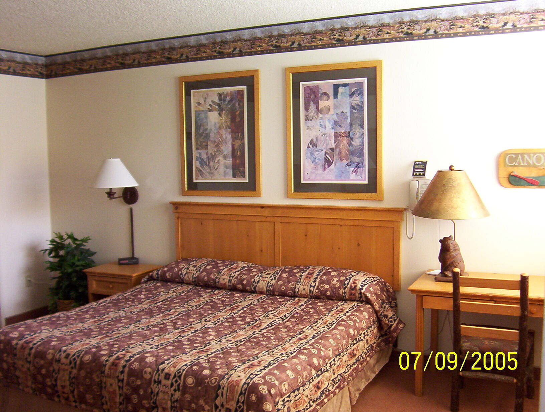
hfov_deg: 51.2
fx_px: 568
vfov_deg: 39.8
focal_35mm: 36
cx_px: 272
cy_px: 206
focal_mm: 5.54
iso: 140
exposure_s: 1/30
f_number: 2.76
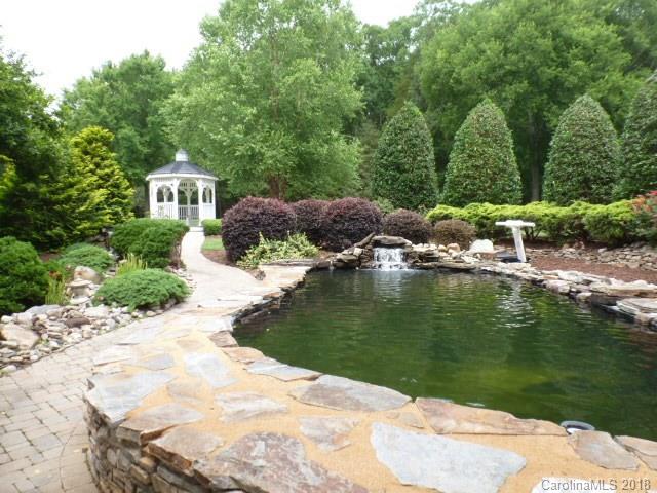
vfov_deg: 56.8
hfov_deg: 71.6
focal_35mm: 24
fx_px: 456
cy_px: 246
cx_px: 328
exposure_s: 1/200
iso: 100
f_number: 3.3
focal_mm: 4.3
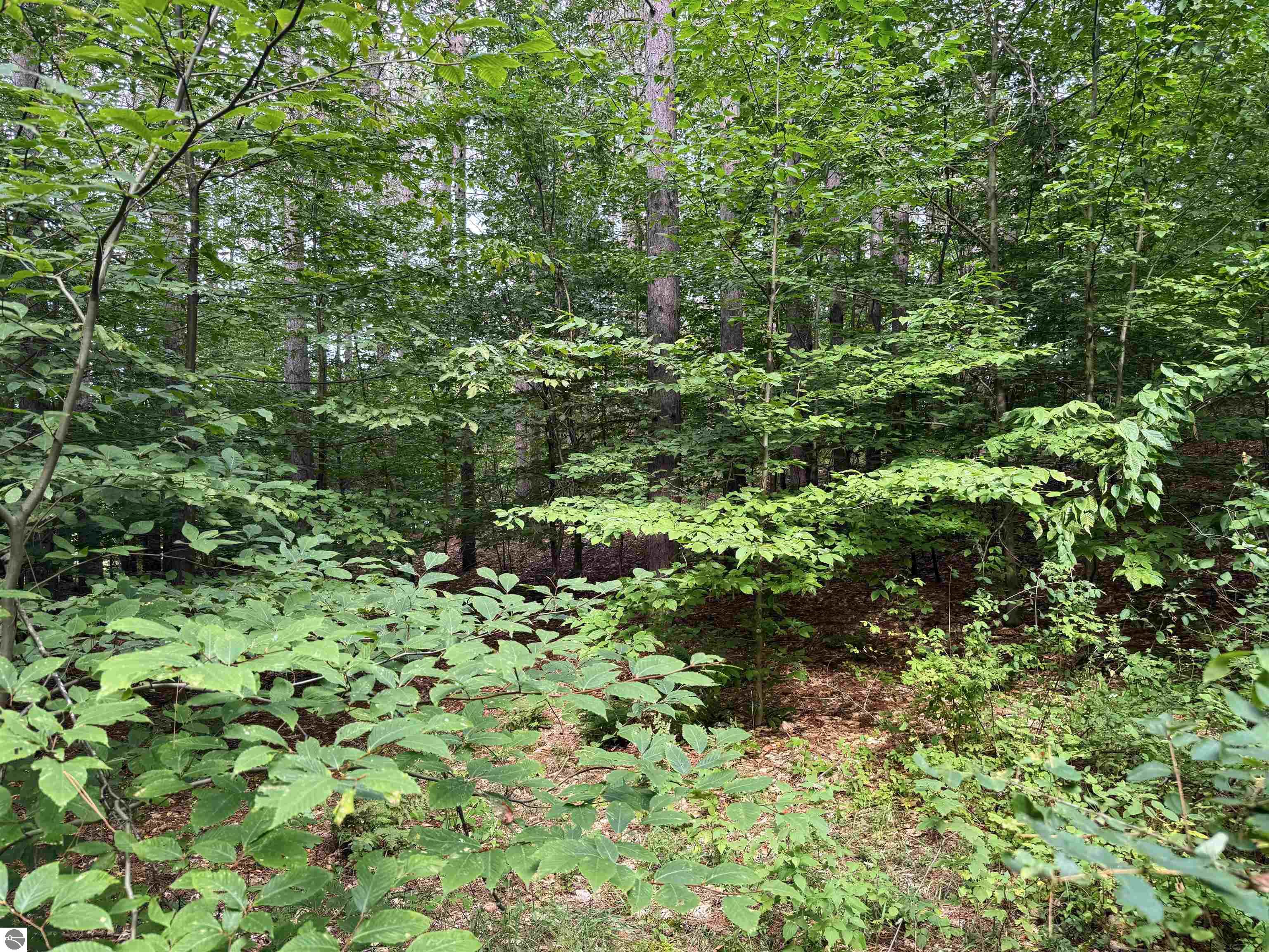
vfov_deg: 56.8
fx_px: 880
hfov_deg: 71.6
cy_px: 476
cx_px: 634
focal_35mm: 24
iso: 80
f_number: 1.78
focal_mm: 6.76
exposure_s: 1/137
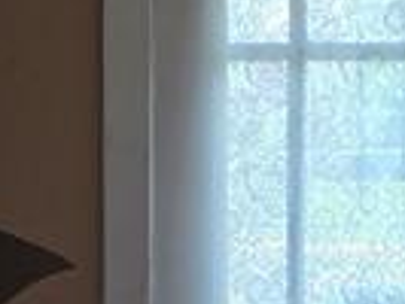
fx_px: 2073
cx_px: 210
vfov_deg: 8.3
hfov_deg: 11.2
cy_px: 380
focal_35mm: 177
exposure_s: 1/180
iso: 64
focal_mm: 5.4
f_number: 1.8
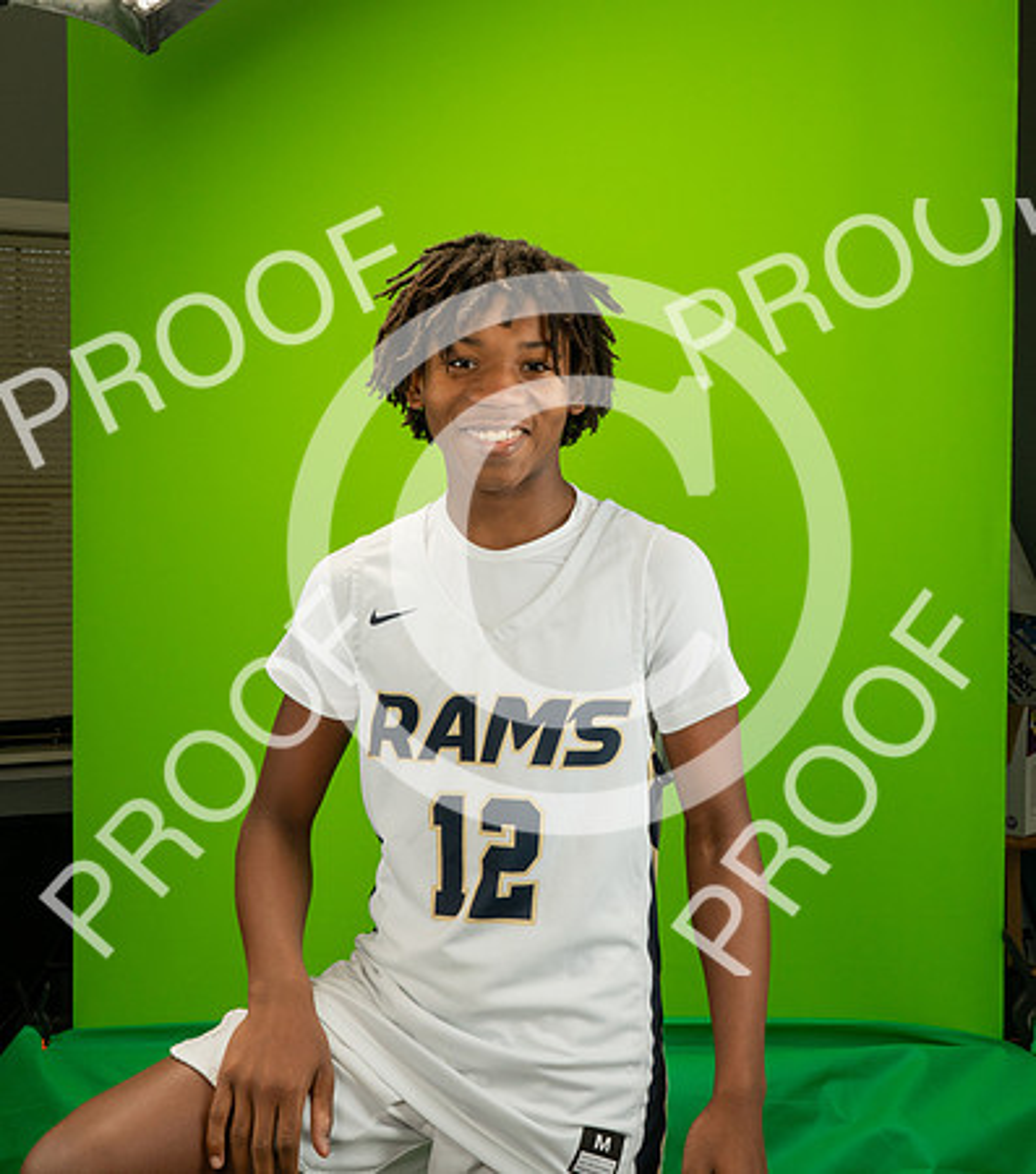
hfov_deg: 30.3
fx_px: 1912
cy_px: 532
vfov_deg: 34.1
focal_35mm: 53
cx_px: 514
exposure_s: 1/60
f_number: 20
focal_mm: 35
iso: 800
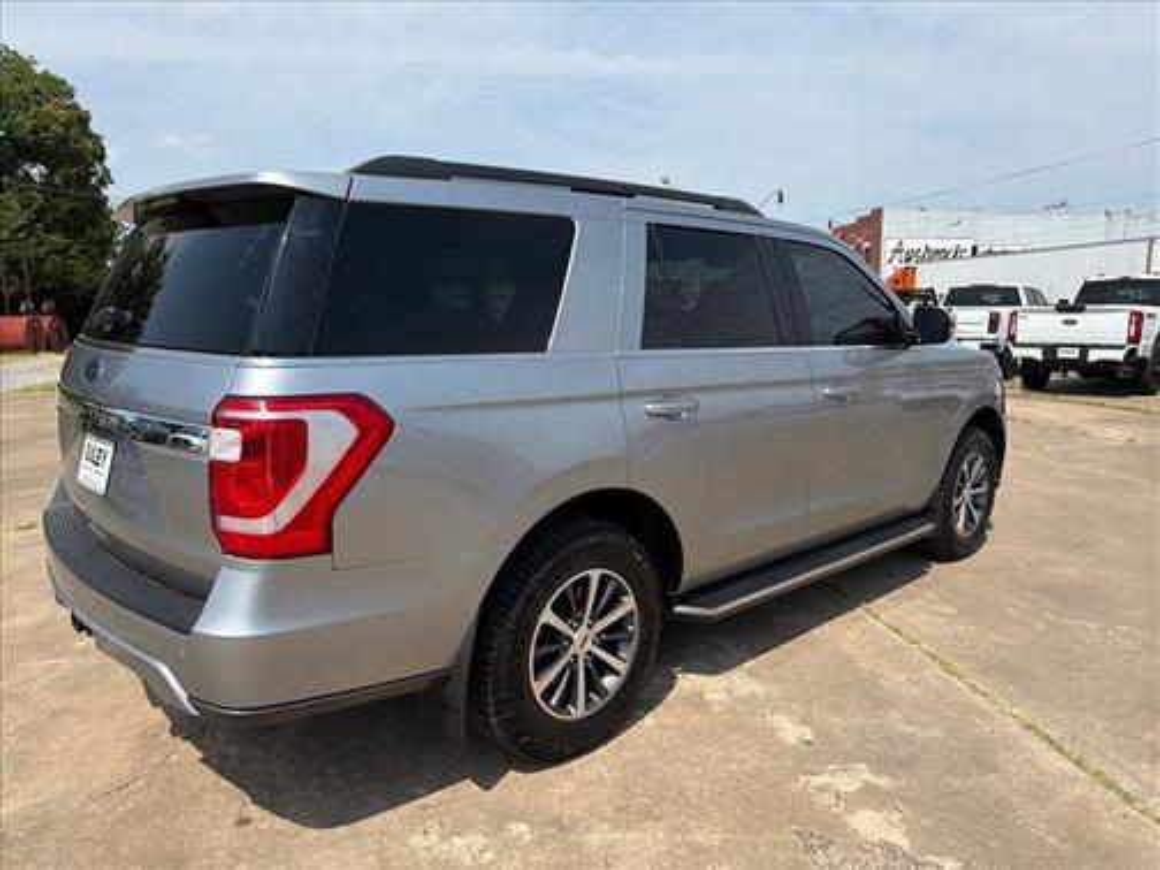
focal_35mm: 24
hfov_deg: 71.6
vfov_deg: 56.8
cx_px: 580
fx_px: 804
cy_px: 435
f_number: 1.78
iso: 80
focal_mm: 6.76
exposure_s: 1/6711
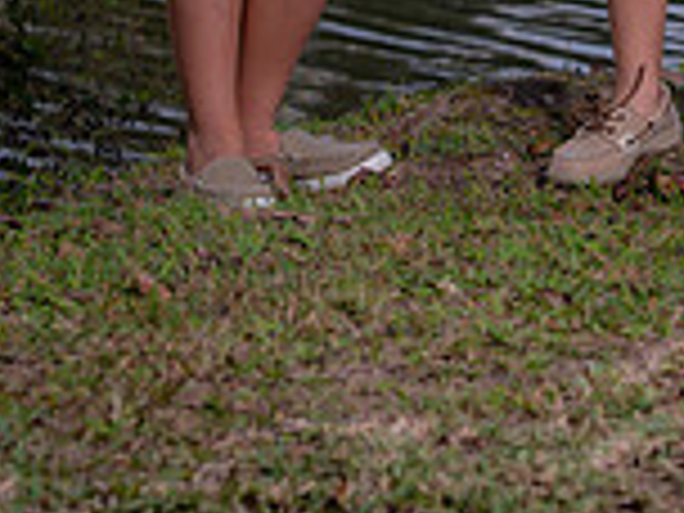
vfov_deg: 4.5
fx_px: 6521
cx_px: 508
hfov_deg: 6.0
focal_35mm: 330
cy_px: -333
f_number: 5.6
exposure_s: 1/160
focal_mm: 90
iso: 200
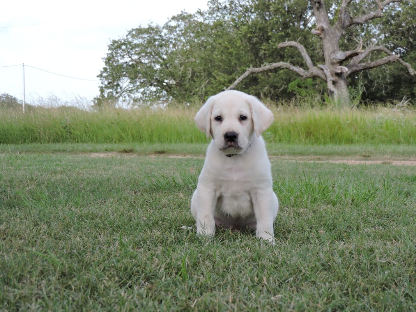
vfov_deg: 19.6
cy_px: 156
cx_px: 208
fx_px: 901
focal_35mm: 75
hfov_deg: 26.0
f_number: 3.9
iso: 160
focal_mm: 13.4
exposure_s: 1/400
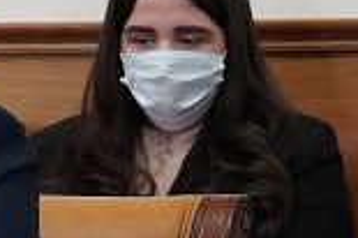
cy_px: 238
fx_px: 2603
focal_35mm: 262
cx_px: 159
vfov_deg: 5.2
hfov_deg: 7.9
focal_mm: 30
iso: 2000
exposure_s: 1/160
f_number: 5.6
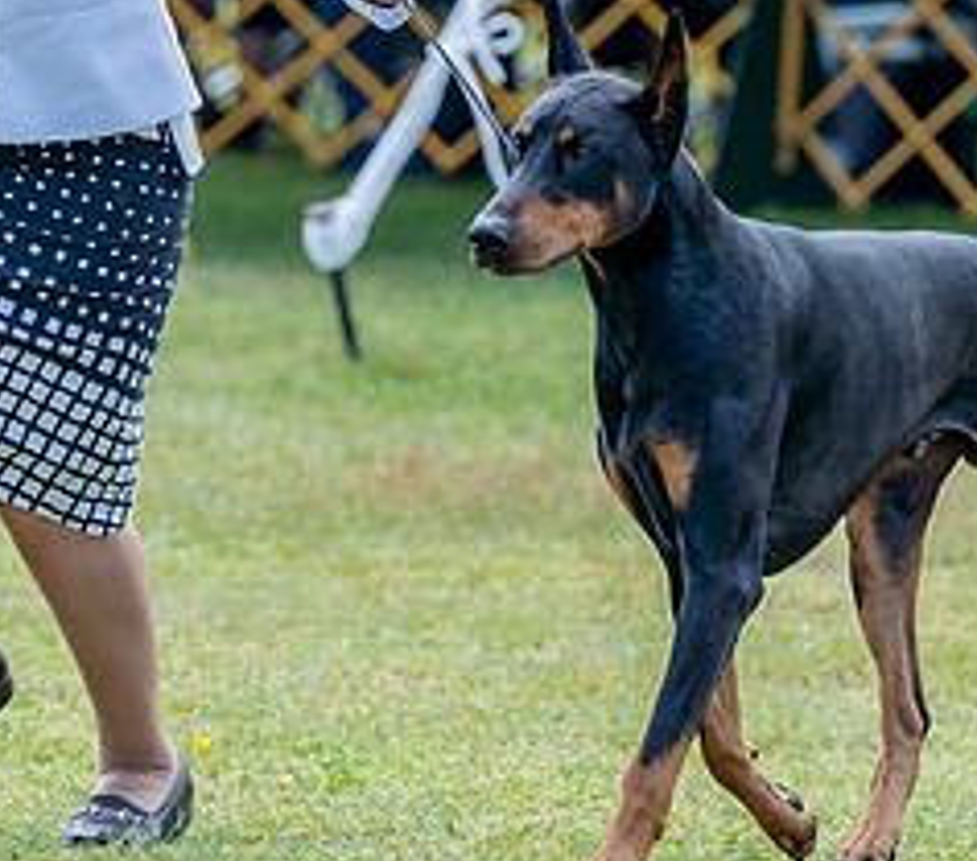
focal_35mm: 400
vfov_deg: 4.1
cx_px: 361
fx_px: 12042
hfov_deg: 4.6
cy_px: 61
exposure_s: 1/500
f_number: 3.2
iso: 100
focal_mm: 146
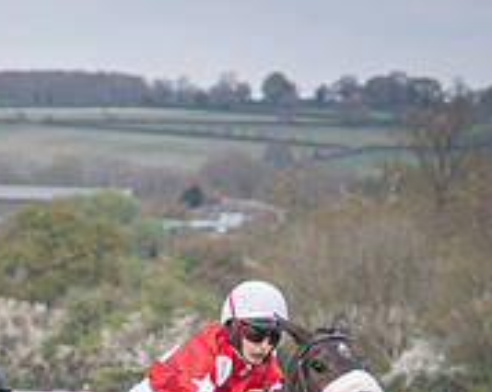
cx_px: 55
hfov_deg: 3.2
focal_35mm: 607
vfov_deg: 2.5
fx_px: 8829
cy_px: 631
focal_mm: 115
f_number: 5
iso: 400
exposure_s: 1/800
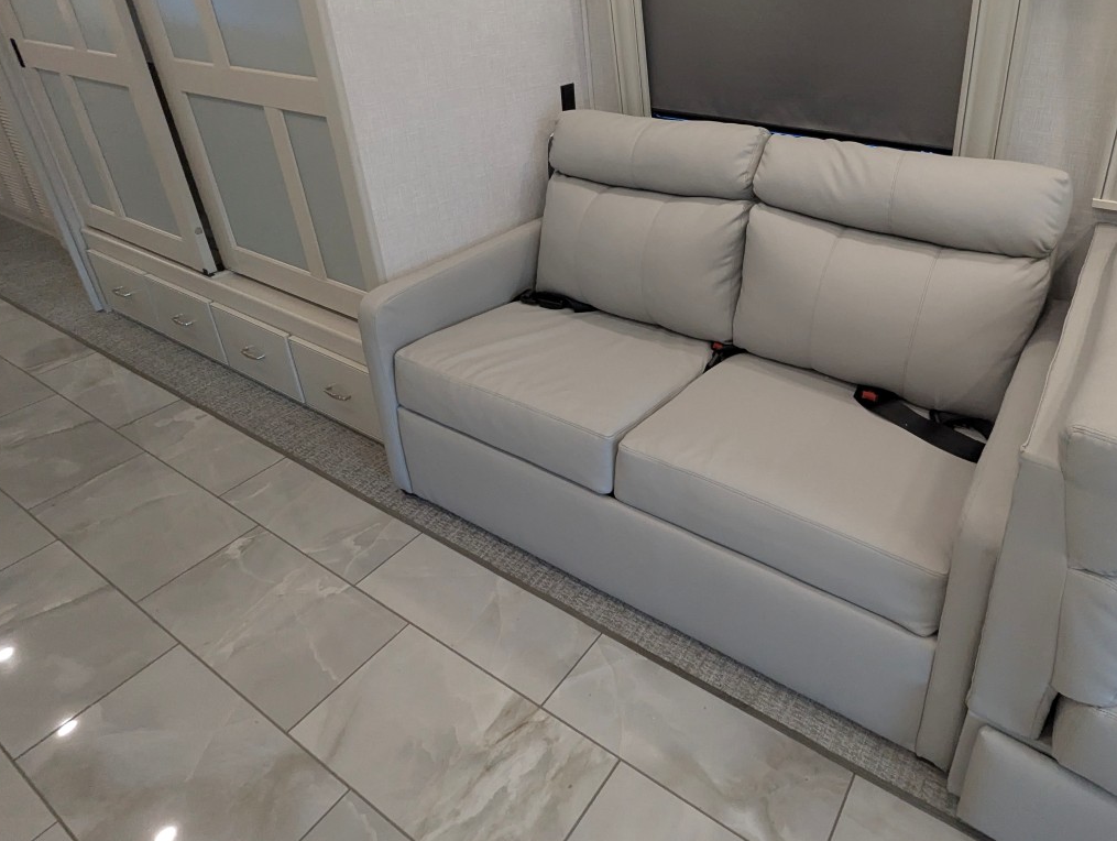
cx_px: 698
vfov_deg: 59.8
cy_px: 283
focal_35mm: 22
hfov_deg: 75.0
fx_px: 711
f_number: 2.2
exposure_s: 1/146
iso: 502
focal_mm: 2.35
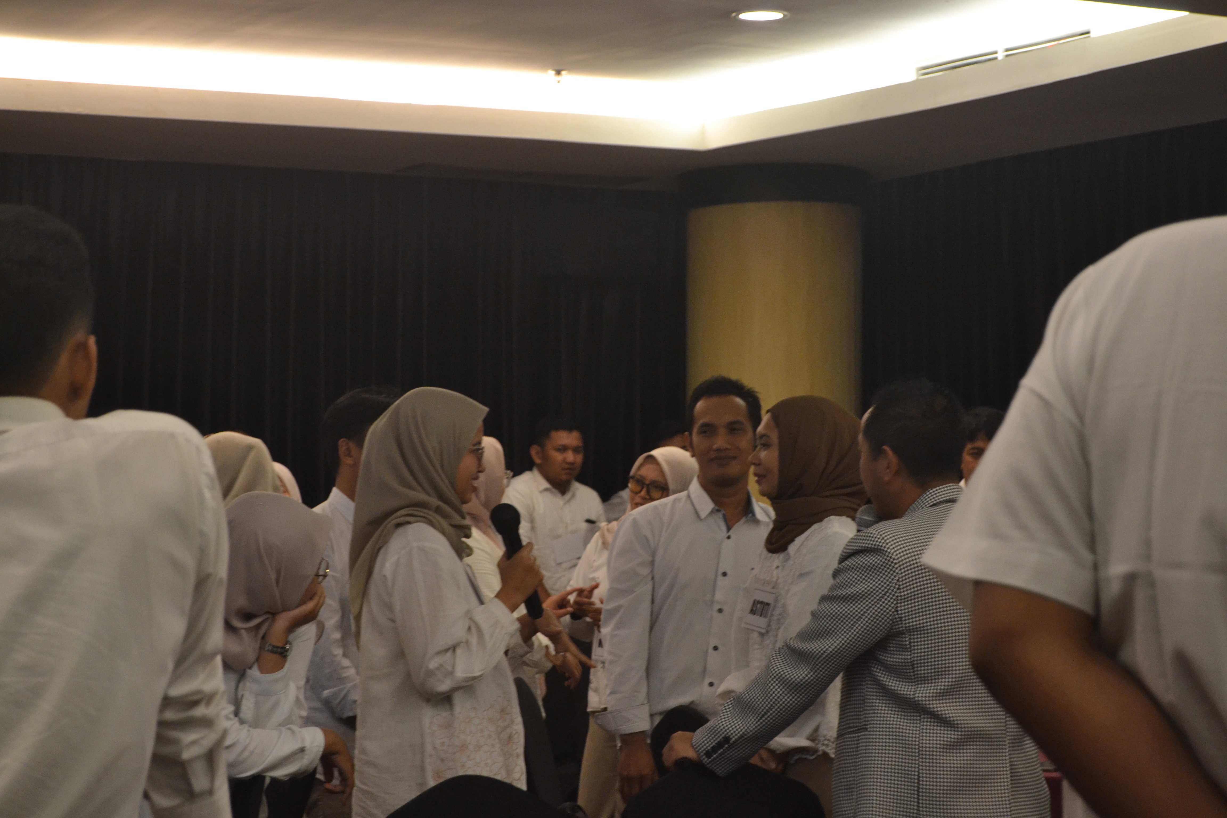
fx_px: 2812
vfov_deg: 16.6
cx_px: 614
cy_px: 409
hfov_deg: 24.6
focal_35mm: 82
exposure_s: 1/60
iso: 1250
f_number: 5.6
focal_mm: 55
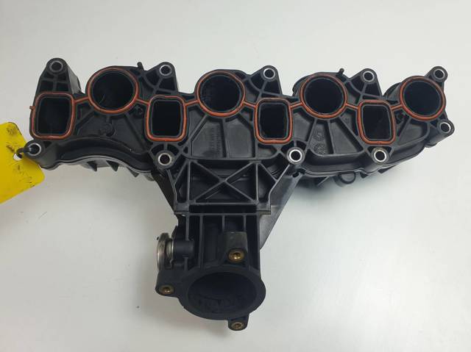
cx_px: 236
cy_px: 176
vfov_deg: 53.0
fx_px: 354
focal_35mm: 26
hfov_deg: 67.3
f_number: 2.4
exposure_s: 1/195
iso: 50
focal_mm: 4.3
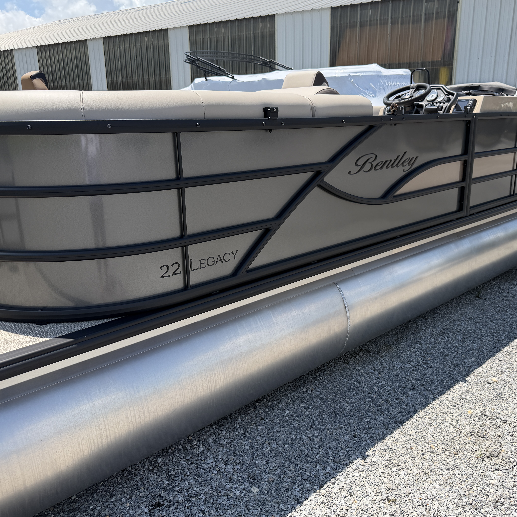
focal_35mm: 29
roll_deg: -0.2
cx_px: 285
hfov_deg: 55.5
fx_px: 490
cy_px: 257
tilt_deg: -16.4
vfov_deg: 55.6
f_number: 1.78
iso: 80
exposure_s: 1/3145
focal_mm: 6.76
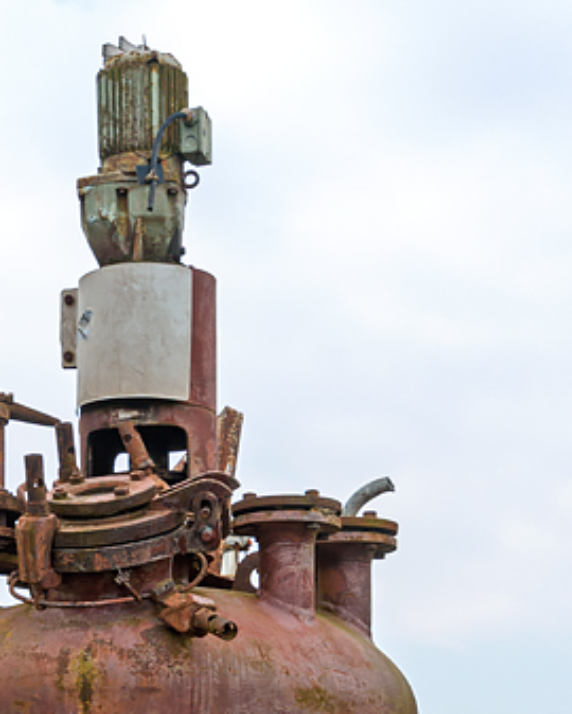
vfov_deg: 14.0
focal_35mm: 129
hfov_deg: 11.9
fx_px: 2736
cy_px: 1034
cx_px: 143
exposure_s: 1/320
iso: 200
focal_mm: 31
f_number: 7.1
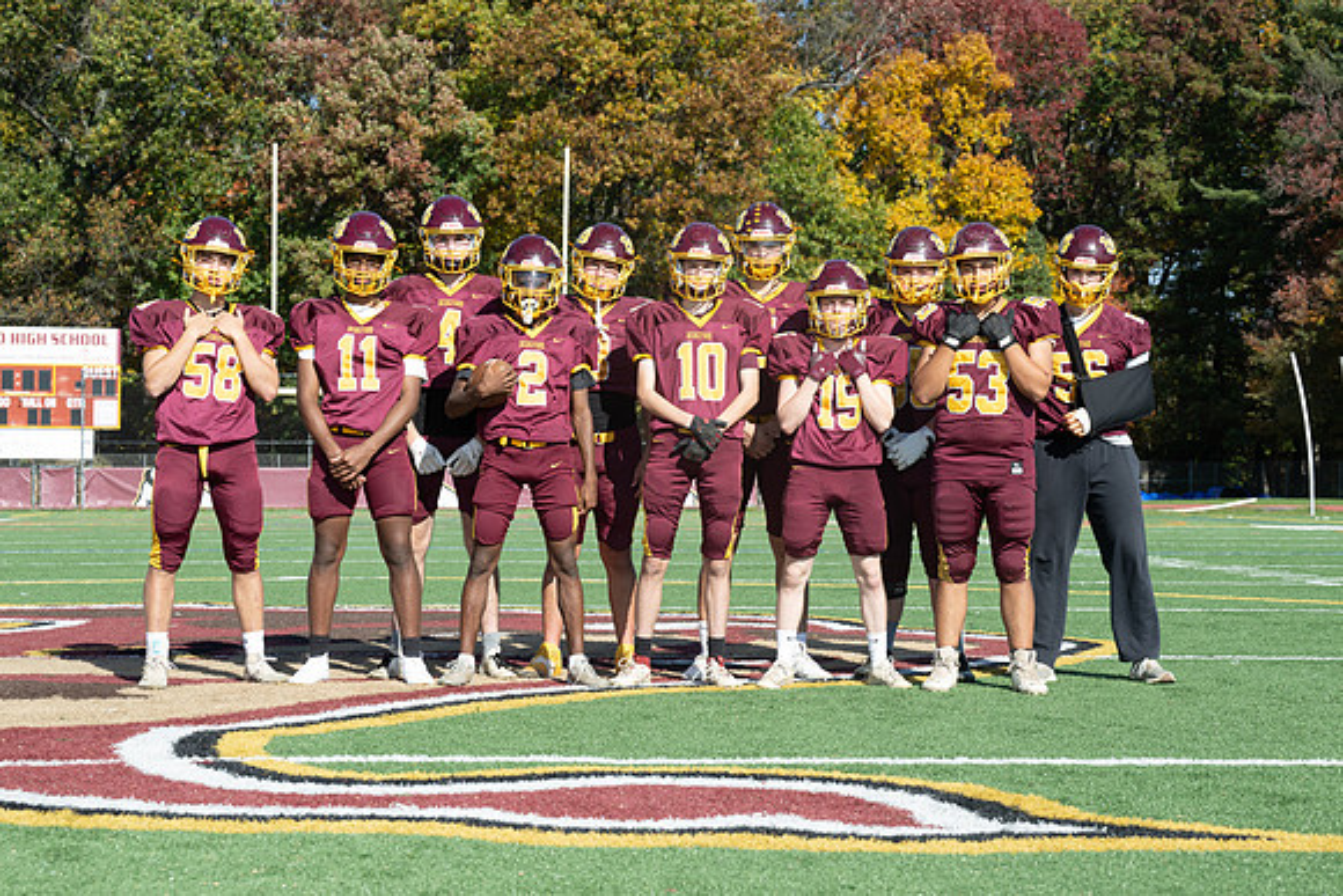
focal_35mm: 70
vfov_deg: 19.5
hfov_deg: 28.8
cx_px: 672
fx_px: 2612
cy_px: 448
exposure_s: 1/250
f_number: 7.1
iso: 100
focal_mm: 70
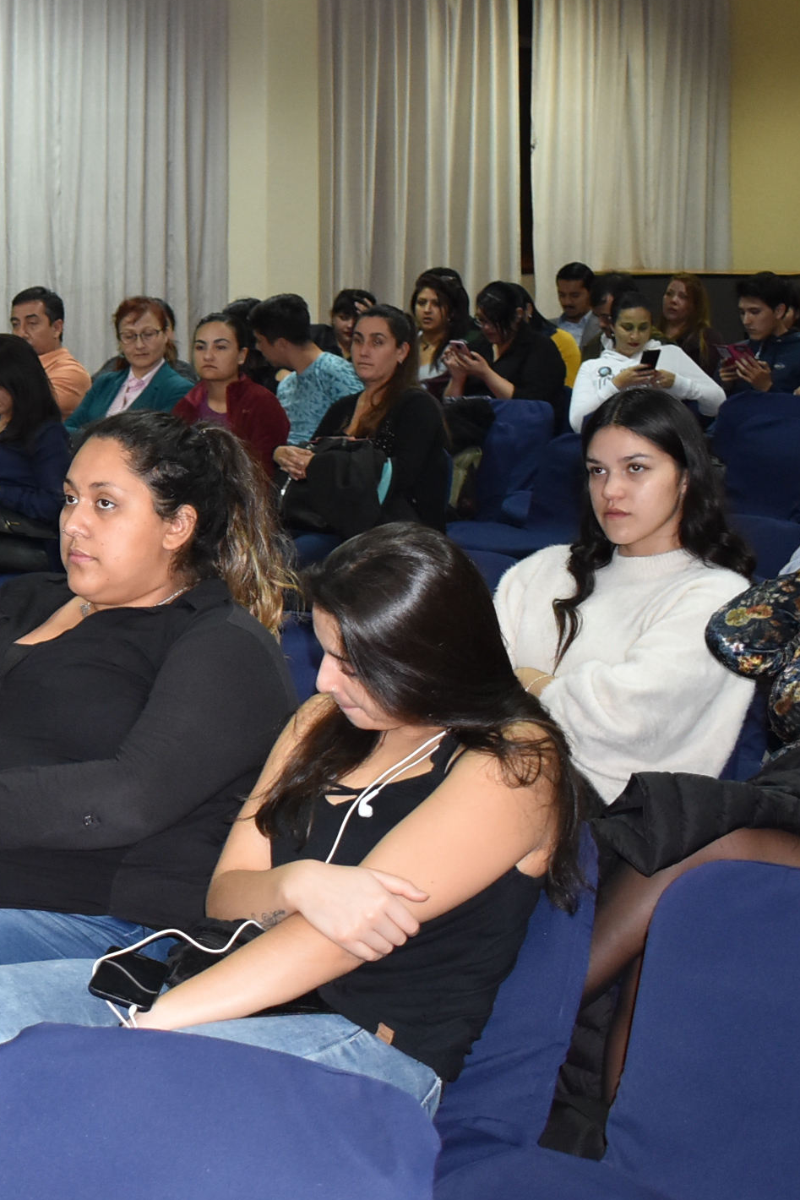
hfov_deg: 15.8
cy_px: 393
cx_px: -411
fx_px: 2634
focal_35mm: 79
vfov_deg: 25.5
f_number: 4
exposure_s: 1/60
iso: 1400
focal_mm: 25
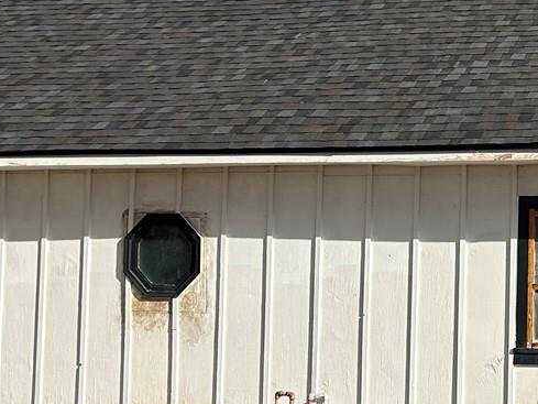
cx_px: 599
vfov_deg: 17.4
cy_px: 193
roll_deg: -0.3
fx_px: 1321
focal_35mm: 85
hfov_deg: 21.7
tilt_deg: +2.0
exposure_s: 1/6211
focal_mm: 5.7
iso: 50
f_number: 1.5
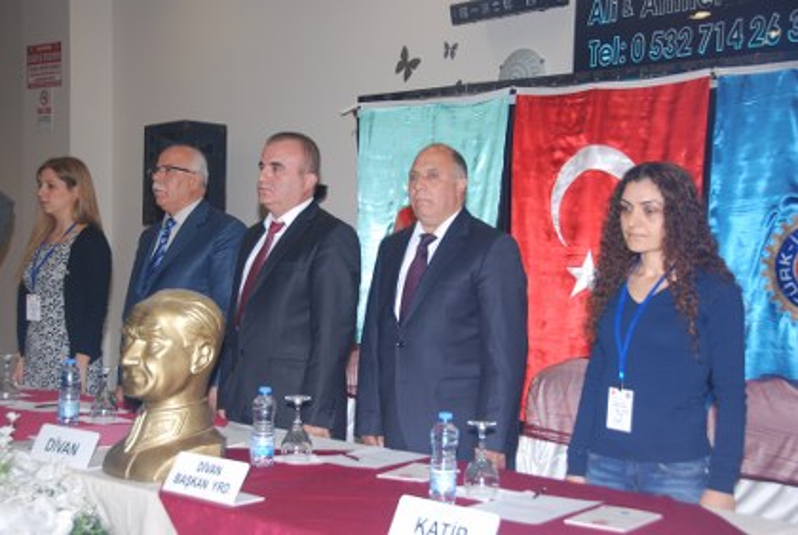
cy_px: 268
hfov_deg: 37.8
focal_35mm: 52
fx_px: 1166
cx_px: 399
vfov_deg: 25.9
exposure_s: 1/60
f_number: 4.2
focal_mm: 35
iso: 200
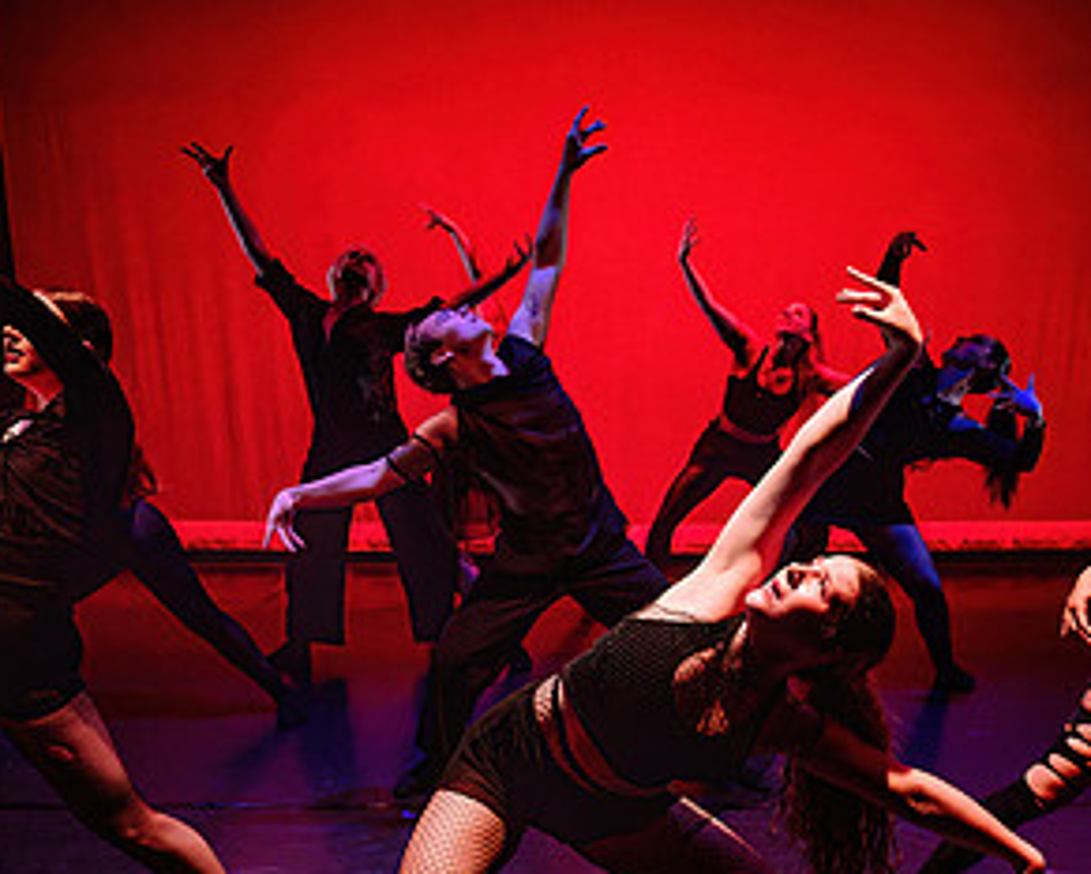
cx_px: 582
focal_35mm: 47
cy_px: 736
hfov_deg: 39.5
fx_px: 1518
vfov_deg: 31.0
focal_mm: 24.5
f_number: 2.8
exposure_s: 1/300
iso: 3200
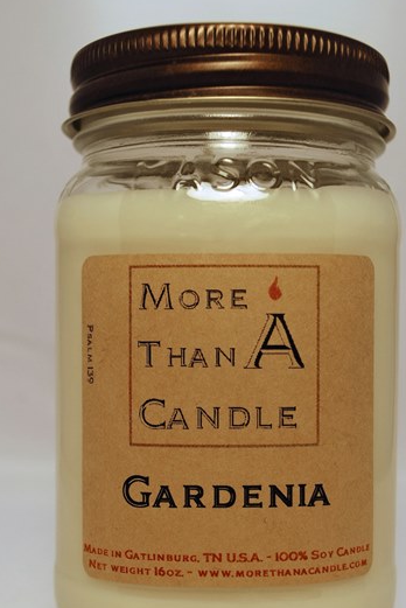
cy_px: 359
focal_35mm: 59
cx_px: 228
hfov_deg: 23.0
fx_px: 997
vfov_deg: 33.8
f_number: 5.6
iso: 180
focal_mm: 32
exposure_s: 1/125
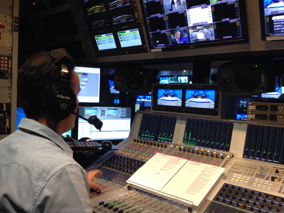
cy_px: 106
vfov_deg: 40.7
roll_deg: -3.4
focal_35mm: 35
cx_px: 142
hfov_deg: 52.6
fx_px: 287
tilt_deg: -5.1
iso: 160
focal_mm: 4.28
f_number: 2.4
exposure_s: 1/20
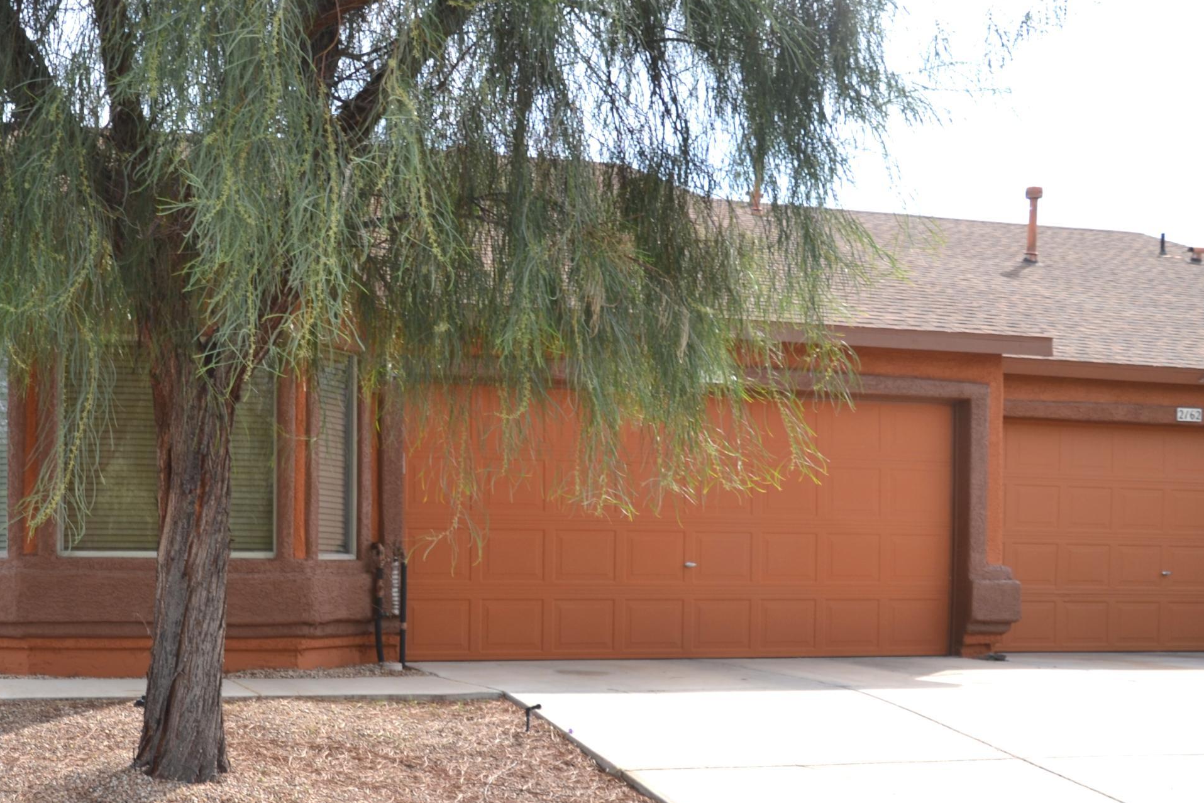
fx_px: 1572
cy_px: 604
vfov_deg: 28.2
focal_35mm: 47
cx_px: 285
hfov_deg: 40.6
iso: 100
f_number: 9
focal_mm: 20
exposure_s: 1/200
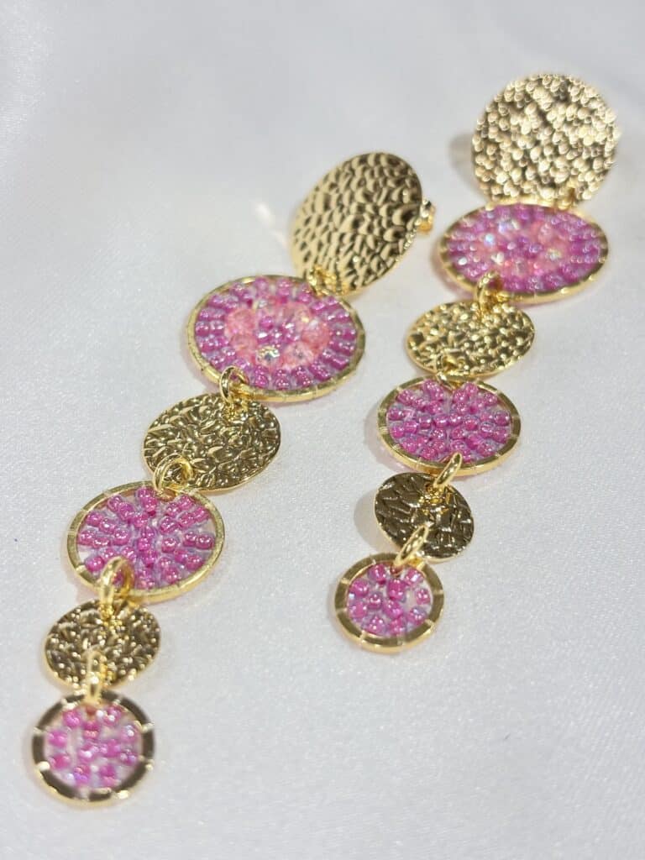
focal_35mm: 52
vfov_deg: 36.8
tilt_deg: -38.6
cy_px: 430
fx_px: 1292
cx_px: 322
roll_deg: +7.5
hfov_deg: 28.0
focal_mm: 5.96
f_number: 1.6
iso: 32
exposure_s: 1/271
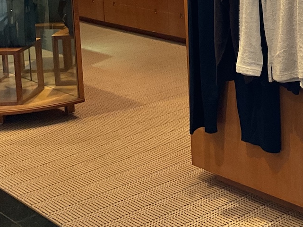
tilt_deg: -7.9
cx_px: 368
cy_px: -34
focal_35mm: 77
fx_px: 674
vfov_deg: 18.3
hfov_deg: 23.1
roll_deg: +1.1
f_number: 1.8
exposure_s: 1/50
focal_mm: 3
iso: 100
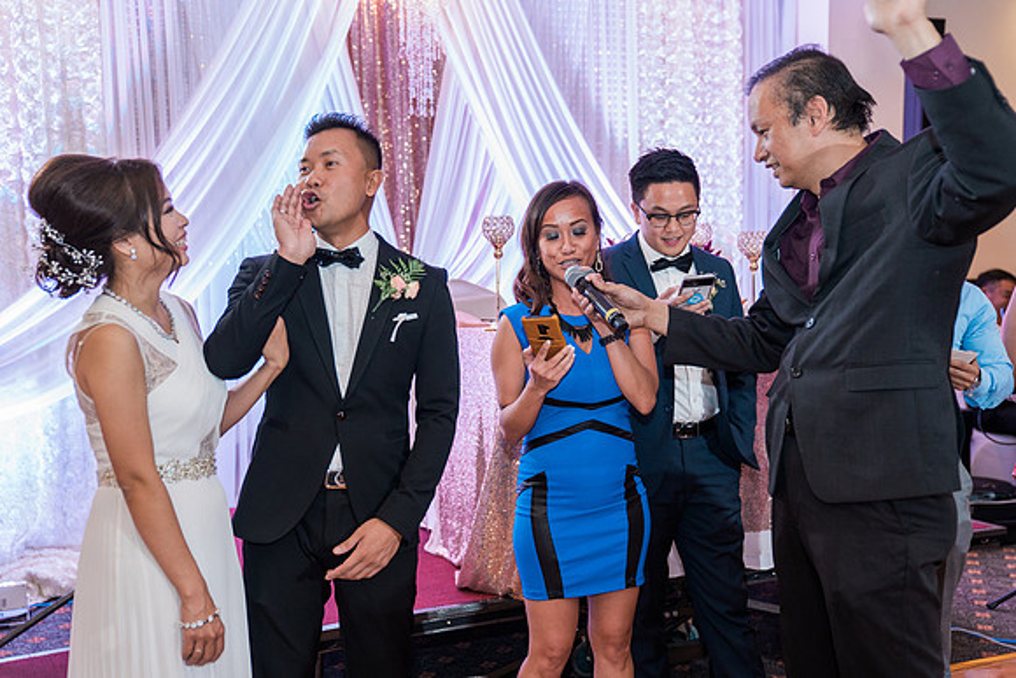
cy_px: 339
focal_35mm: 40
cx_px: 508
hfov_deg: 48.4
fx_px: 1129
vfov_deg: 33.4
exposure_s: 1/125
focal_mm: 40
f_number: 2.8
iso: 1000
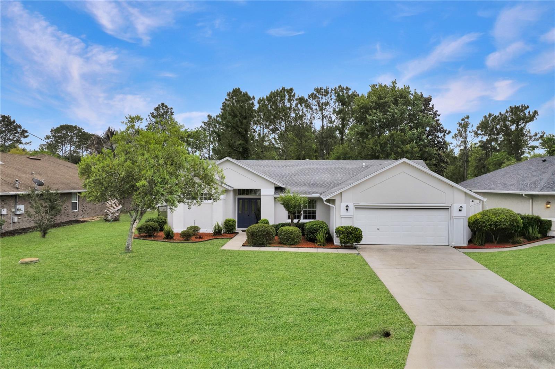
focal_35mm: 22
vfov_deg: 57.2
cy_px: 184
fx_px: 339
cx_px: 278
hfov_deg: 78.6
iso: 100
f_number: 2.8
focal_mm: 8.38
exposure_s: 1/800
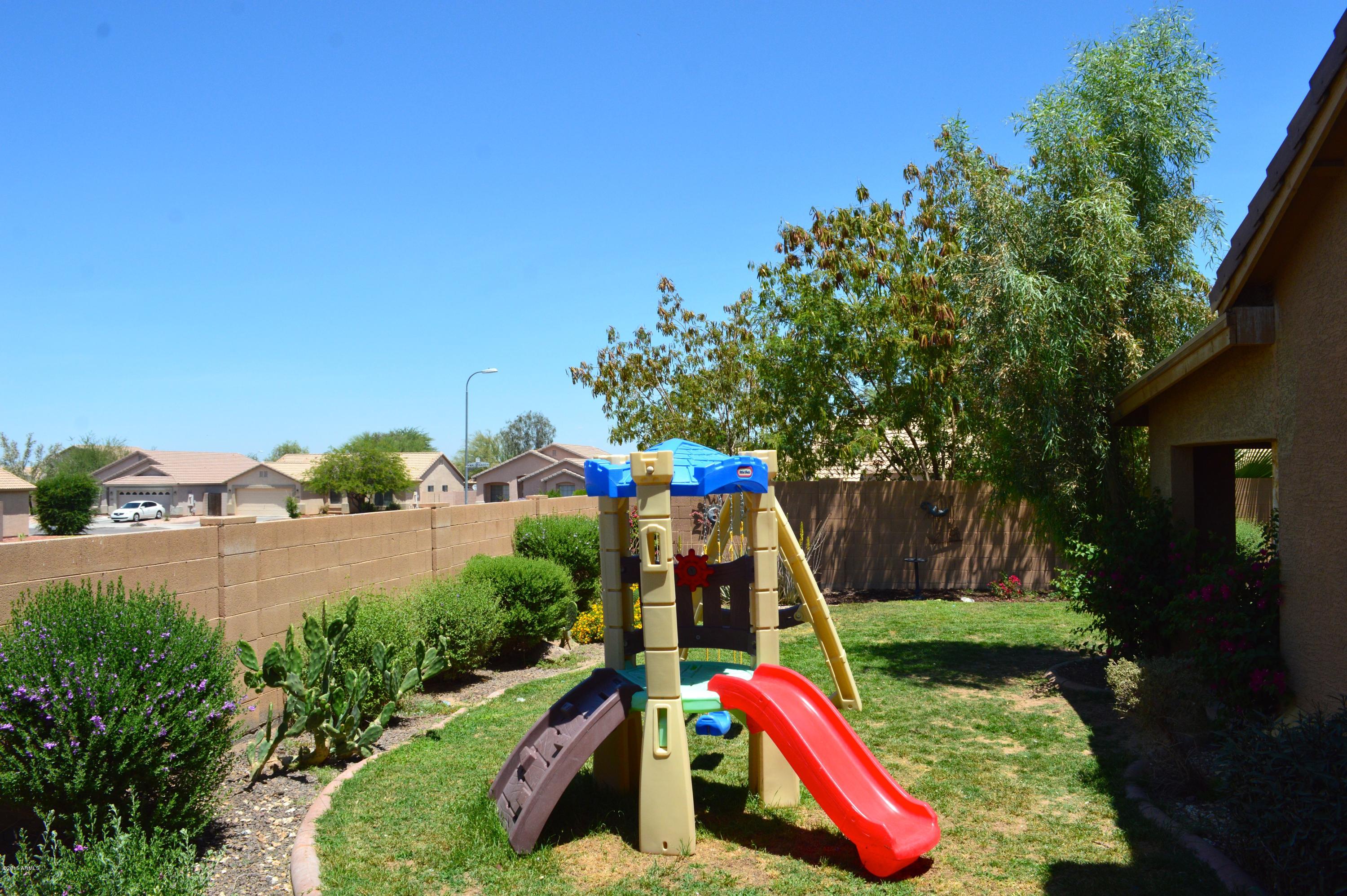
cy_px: 448
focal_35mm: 27
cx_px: 674
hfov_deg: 67.4
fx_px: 1009
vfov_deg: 47.8
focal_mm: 18
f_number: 11
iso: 400
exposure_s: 1/500
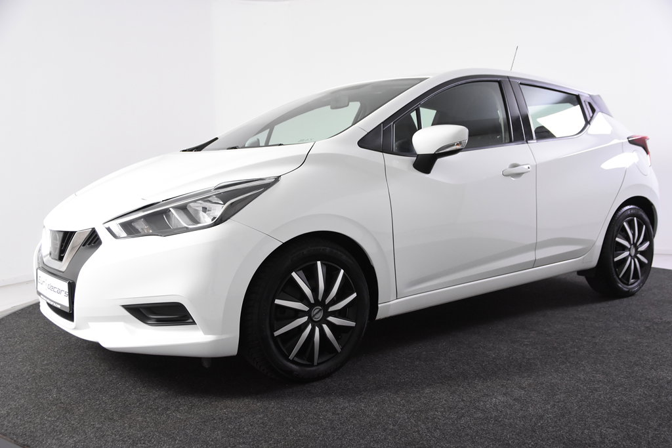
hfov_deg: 53.1
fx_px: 672
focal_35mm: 36
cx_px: 336
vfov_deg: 36.9
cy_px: 224
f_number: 4.5
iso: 1600
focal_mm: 24
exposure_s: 1/80
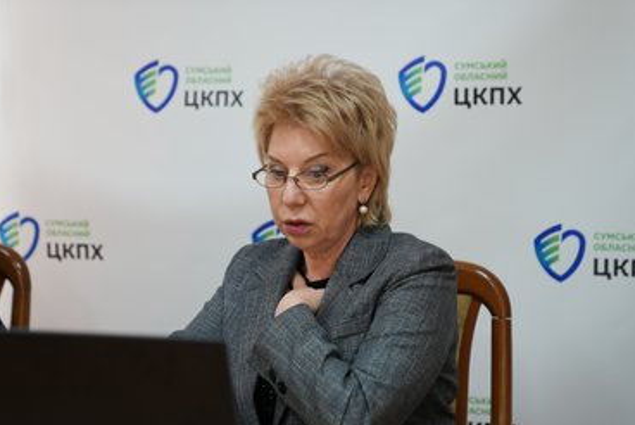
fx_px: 1342
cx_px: 330
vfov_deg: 18.0
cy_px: 229
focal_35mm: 76
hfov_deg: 26.6
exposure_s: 1/60
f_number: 2.8
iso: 320
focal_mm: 70
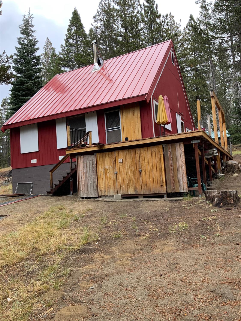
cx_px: 120
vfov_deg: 61.7
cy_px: 160
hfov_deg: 48.2
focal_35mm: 29
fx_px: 269
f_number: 1.8
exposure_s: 1/122
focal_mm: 3
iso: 20
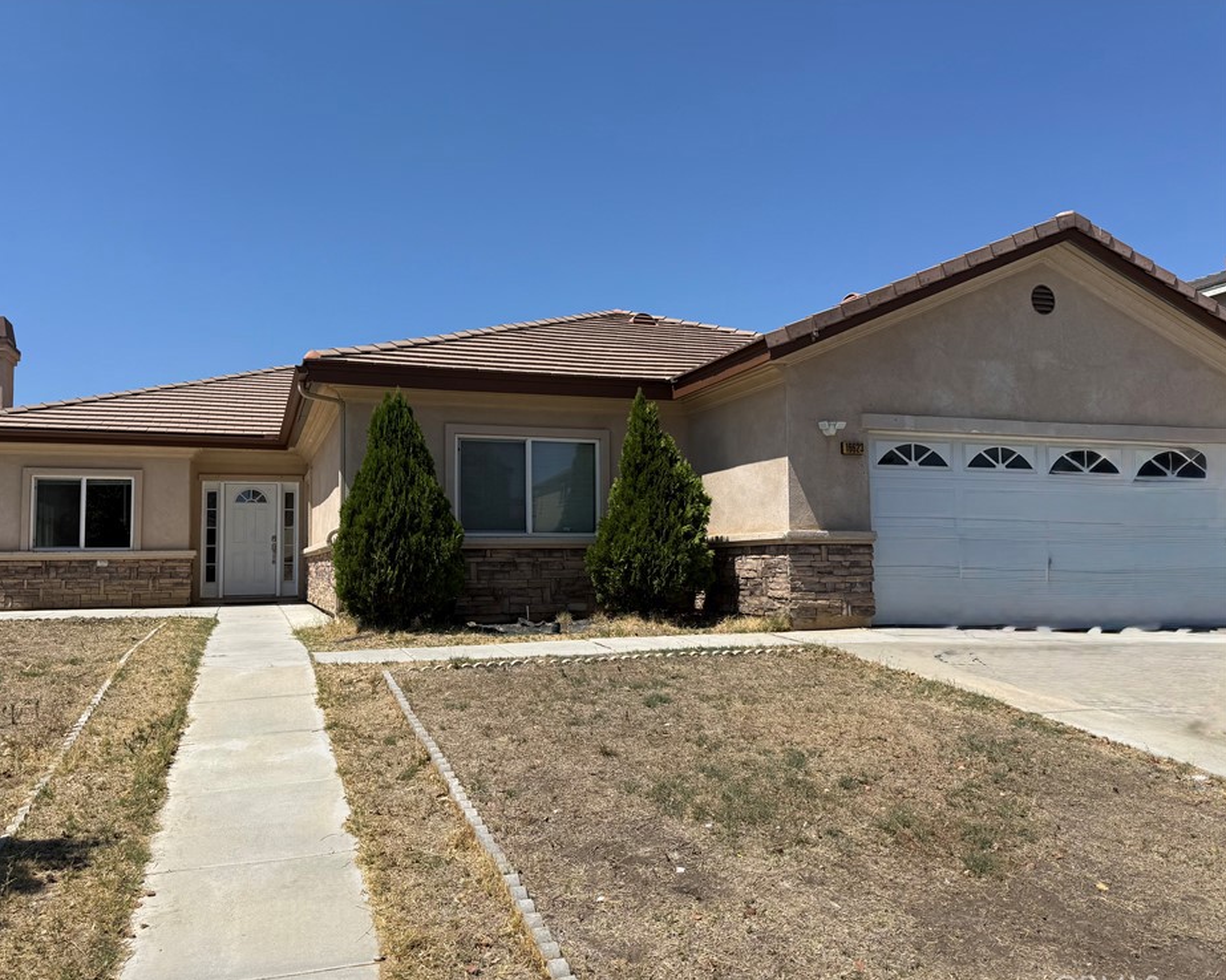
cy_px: 497
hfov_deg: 65.9
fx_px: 943
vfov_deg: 54.9
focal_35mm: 26
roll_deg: +0.5
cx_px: 550
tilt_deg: +3.9
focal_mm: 6.76
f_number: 1.78
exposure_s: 1/6173
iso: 80
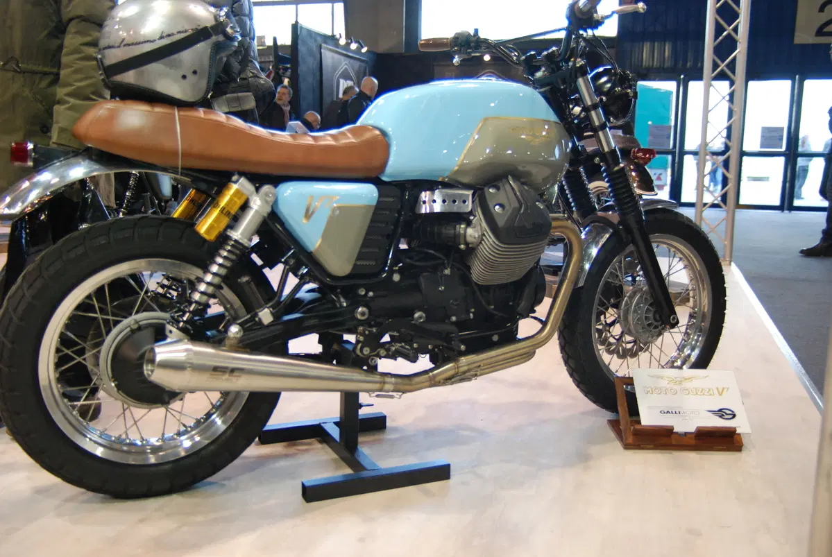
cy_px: 278
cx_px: 416
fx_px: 833
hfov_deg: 53.1
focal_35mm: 36
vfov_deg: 37.0
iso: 1000
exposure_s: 1/320
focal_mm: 24
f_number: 2.8
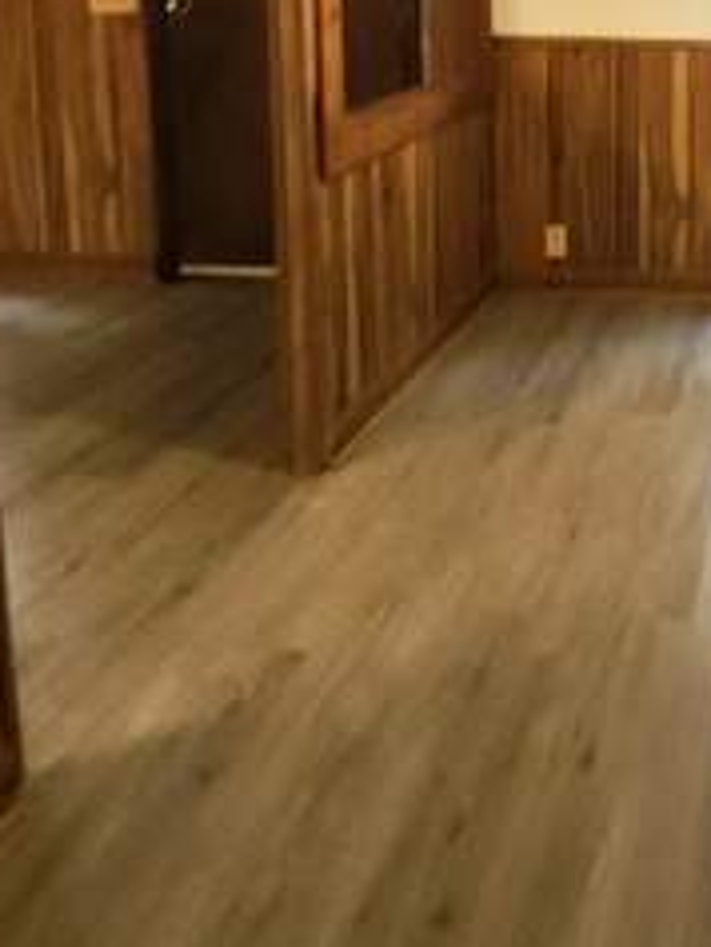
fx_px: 958
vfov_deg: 45.4
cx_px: 831
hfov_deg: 33.8
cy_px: 26
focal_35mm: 35
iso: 320
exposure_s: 1/30
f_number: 2.2
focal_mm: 2.2
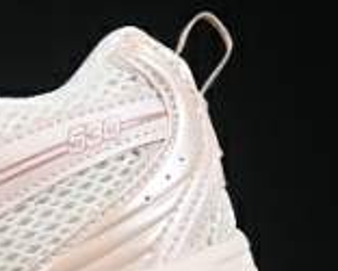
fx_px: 3303
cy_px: 126
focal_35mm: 330
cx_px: -214
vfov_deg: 4.7
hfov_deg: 5.8
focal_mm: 50
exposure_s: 1/80
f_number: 8
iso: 160
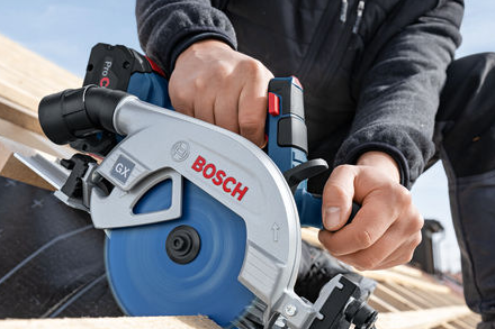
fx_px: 550
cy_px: 234
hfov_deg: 48.4
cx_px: 220
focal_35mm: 40
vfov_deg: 32.9
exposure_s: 1/250
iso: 100
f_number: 4.5
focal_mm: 22
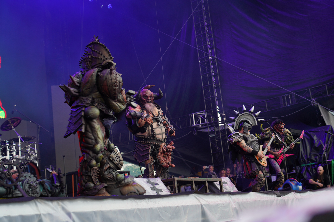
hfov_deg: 38.9
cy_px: 111
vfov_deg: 26.5
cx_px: 167
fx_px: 473
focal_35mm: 51
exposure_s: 1/80
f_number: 4
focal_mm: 51
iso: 100
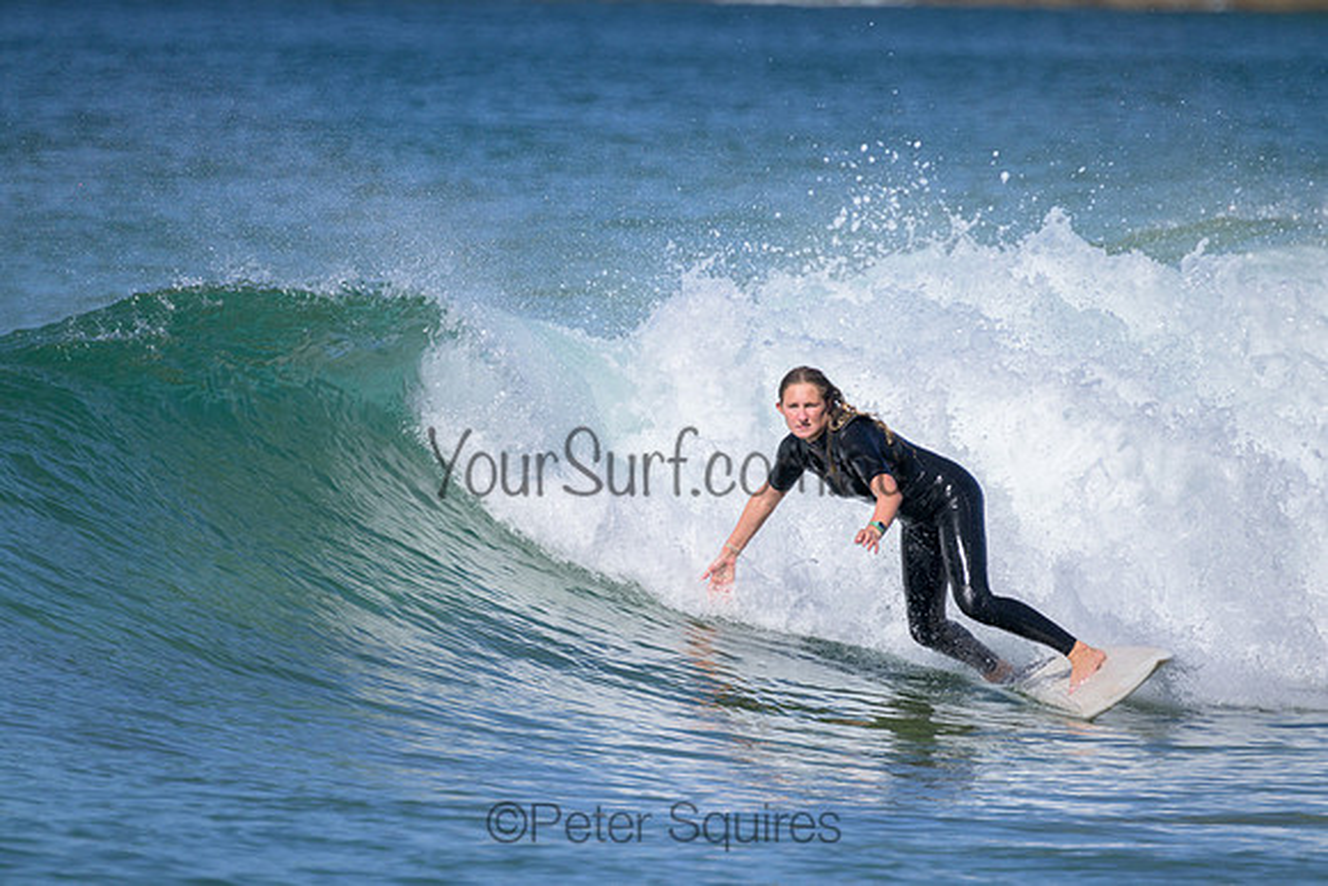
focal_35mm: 800
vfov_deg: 1.7
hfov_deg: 2.6
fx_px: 29517
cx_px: 664
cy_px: 443
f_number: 11
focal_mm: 800
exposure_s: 1/2000
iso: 800
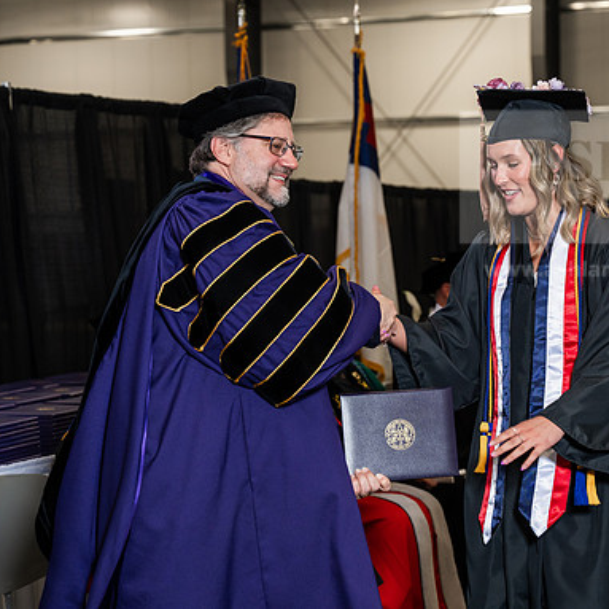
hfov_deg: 19.2
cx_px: 412
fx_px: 1791
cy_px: 303
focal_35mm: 90
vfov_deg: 19.3
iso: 1250
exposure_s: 1/200
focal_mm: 70
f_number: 4.5
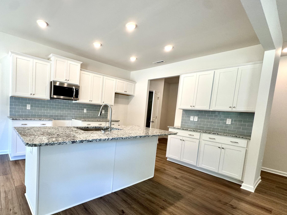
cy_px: 123
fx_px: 149
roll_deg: -3.8
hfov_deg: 85.6
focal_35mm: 18
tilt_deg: -5.9
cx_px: 103
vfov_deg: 71.2
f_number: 2.2
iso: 160
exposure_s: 1/120
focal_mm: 2.22
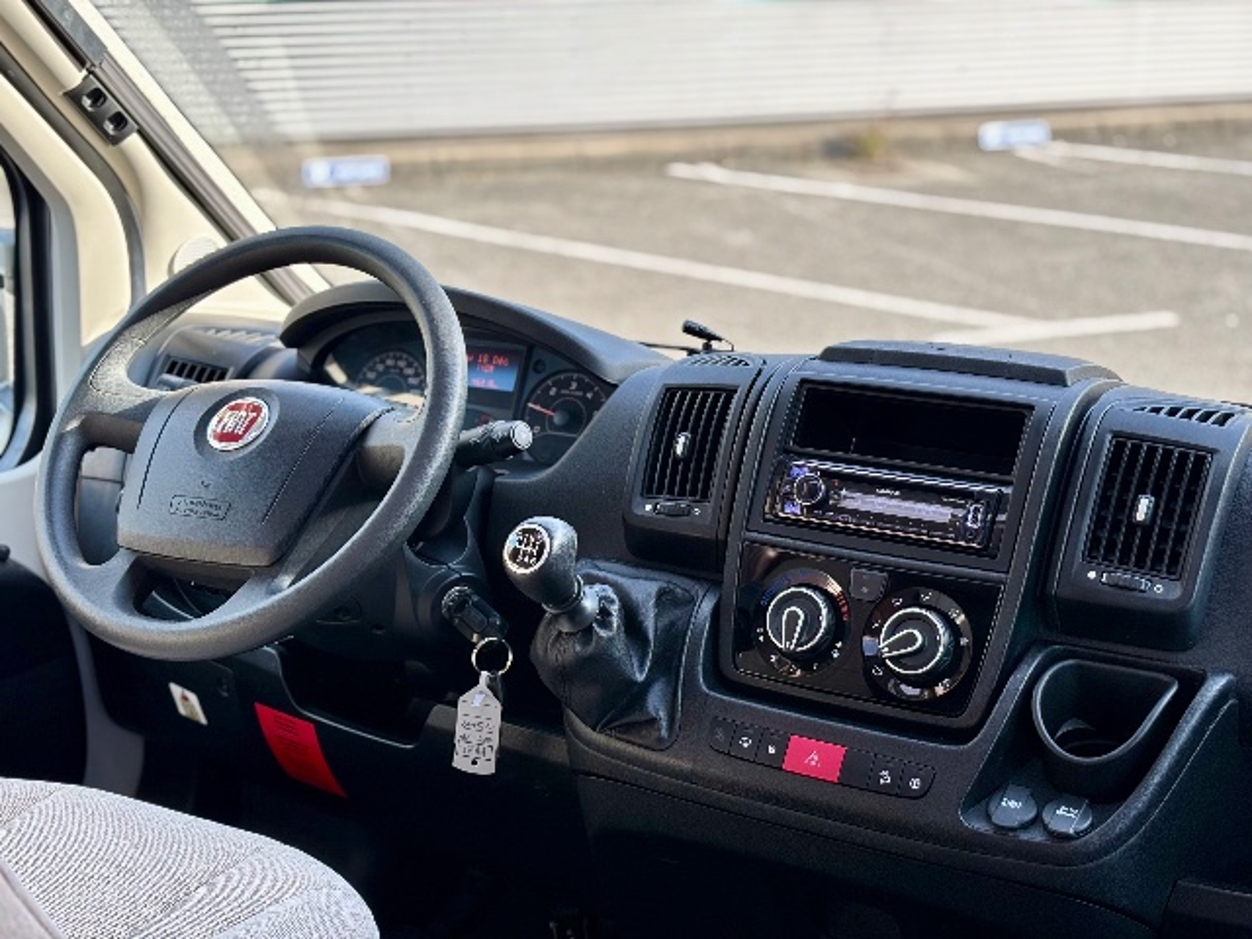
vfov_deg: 28.0
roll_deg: +0.0
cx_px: 626
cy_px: 470
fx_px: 1881
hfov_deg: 36.8
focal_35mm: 52
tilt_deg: -17.6
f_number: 1.6
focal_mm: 5.96
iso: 32
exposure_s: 1/209
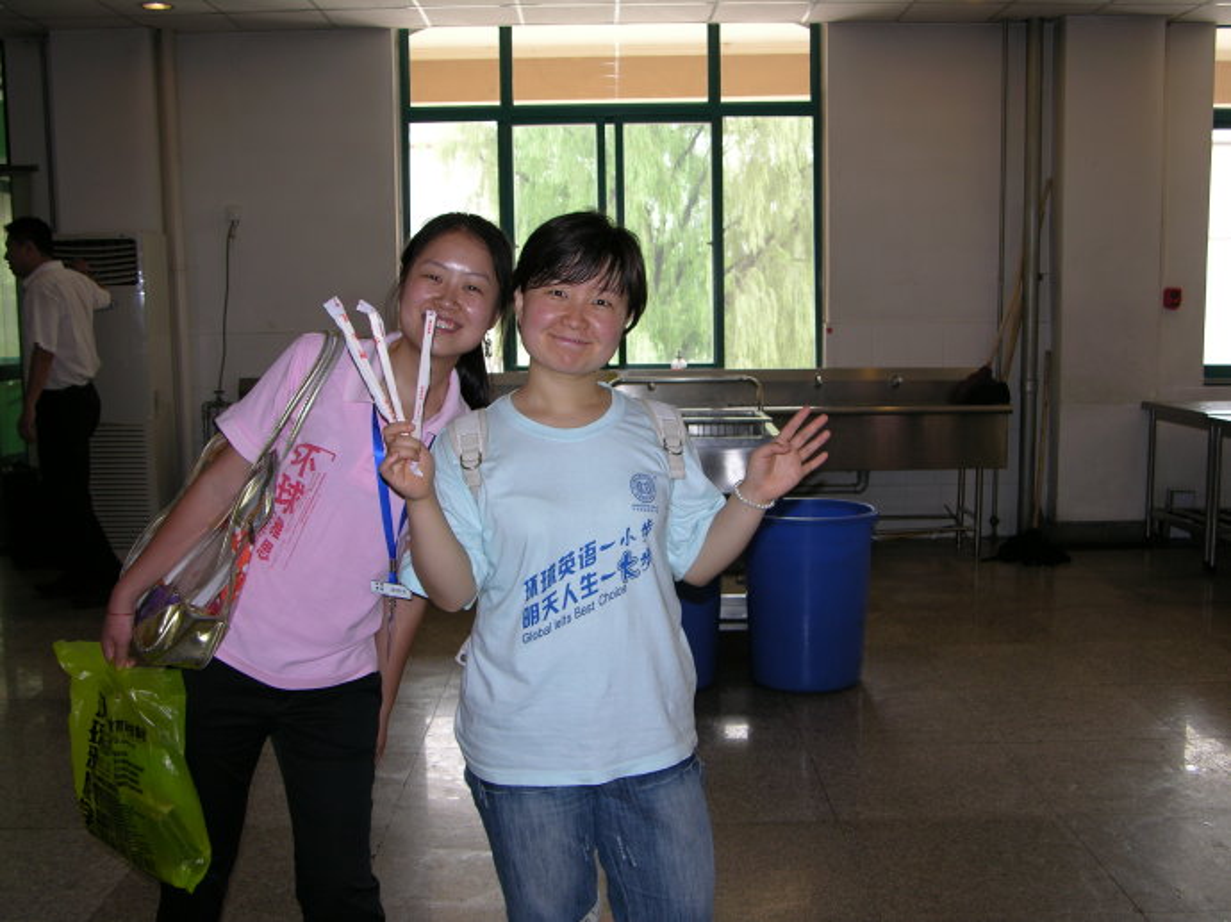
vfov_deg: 36.8
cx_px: 616
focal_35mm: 39
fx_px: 1386
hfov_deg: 47.9
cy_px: 461
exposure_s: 1/60.1
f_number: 2.9
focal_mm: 10
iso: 50
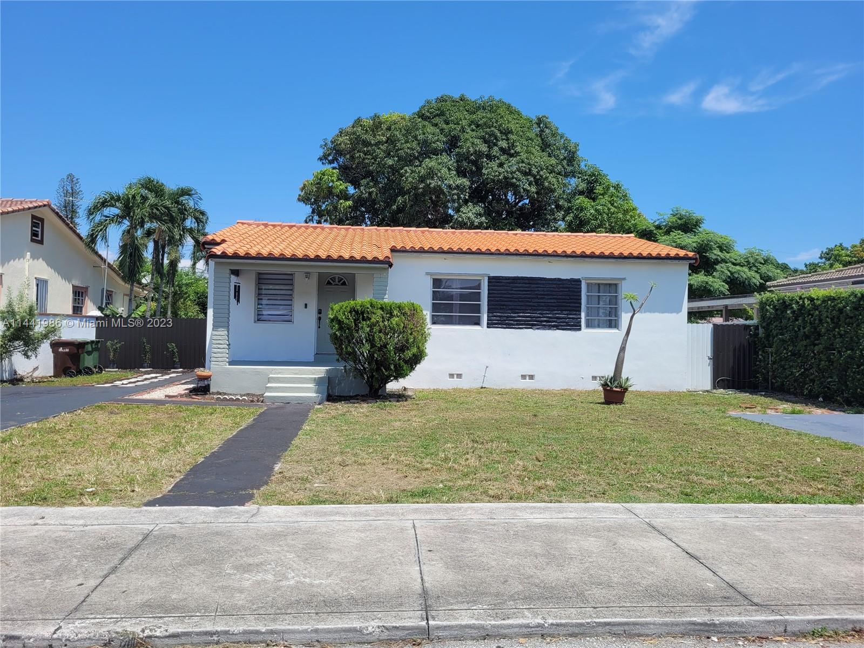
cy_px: 324
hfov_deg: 67.3
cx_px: 432
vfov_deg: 53.1
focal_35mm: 26
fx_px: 649
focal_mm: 5.4
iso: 40
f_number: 1.8
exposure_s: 1/2565
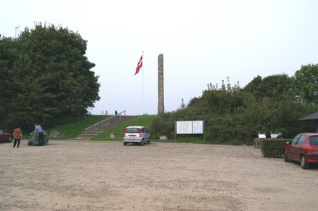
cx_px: 159
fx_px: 291
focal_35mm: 33
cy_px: 106
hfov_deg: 57.3
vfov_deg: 39.9
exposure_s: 1/100
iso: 100
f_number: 10
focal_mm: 22
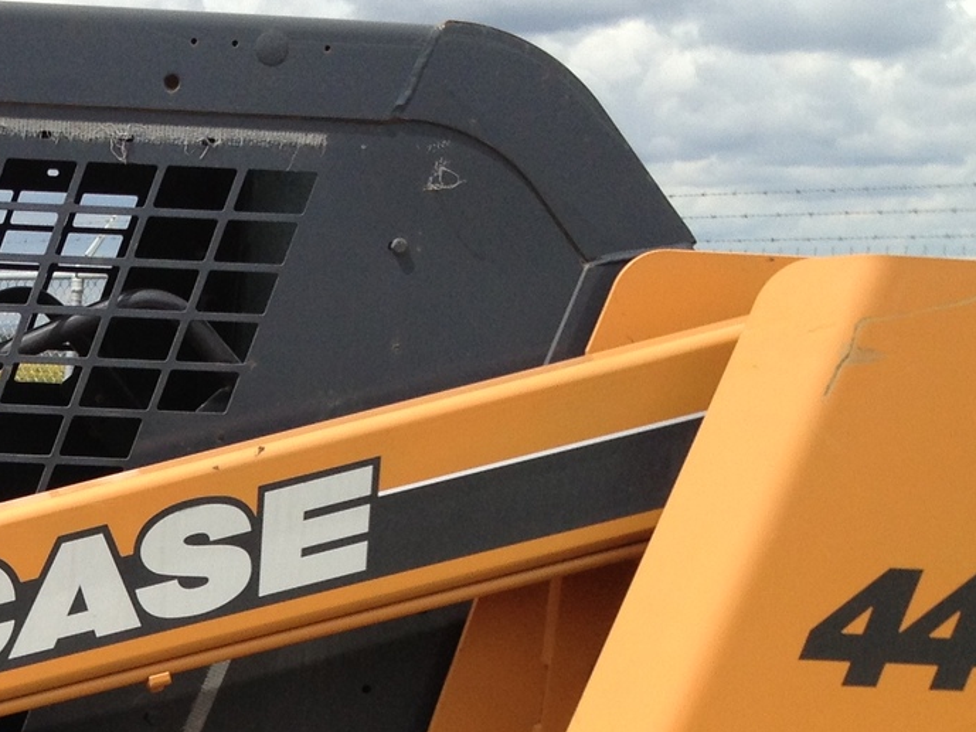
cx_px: -313
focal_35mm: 104
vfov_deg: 13.8
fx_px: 2933
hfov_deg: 17.6
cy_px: 895
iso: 50
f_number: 2.4
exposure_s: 1/1534
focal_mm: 4.28
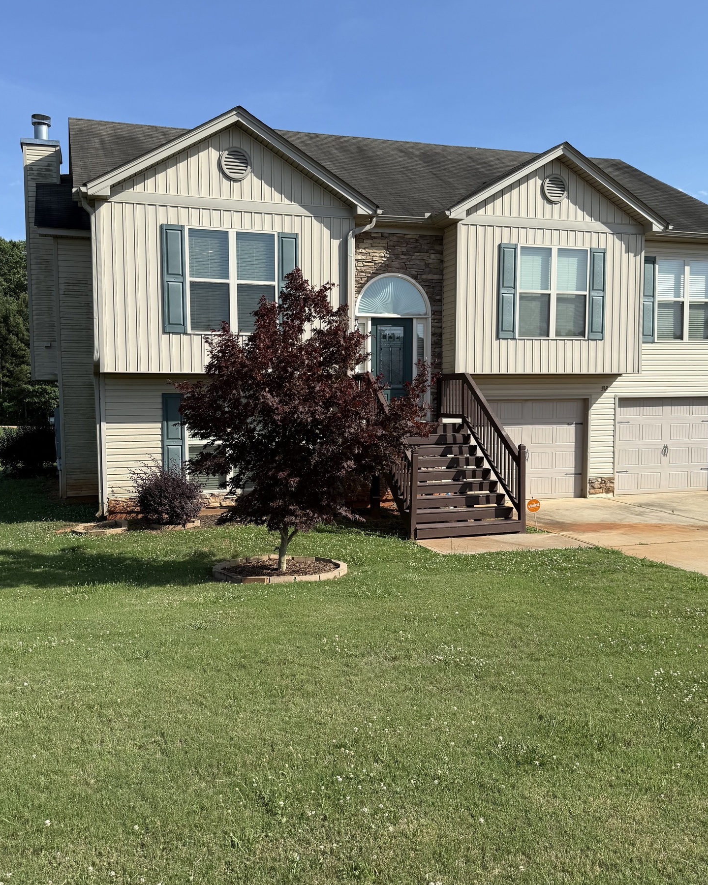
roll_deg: +1.9
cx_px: 334
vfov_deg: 58.8
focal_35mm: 30
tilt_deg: -3.3
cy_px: 445
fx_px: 786
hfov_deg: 48.5
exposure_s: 1/3759
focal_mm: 6.76
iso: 80
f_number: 1.78
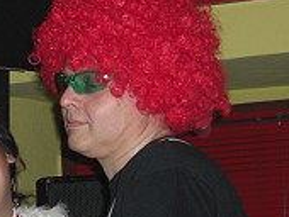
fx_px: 1003
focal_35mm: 120
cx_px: -3
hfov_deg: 16.1
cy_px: 148
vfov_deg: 12.4
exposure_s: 1/60
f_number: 2.8
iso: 200
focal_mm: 7.9
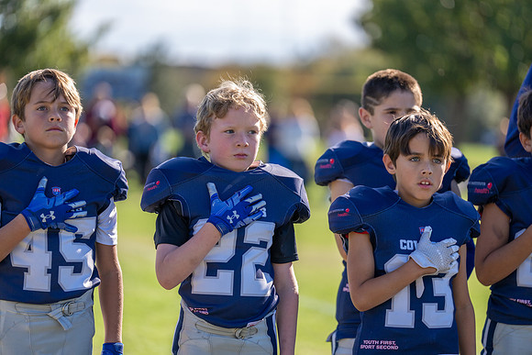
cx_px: 266
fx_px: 2557
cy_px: 178
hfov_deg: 11.9
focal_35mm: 173
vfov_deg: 7.9
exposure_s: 1/4000
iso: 400
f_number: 2.8
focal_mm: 173
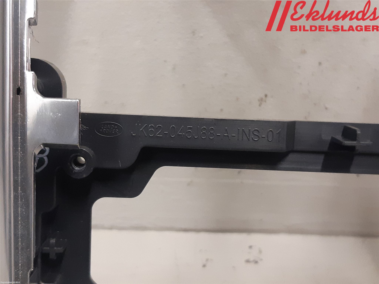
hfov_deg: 67.3
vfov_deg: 53.1
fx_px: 285
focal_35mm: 26
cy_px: 142
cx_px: 190
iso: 250
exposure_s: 1/50
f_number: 1.7
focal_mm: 3.93
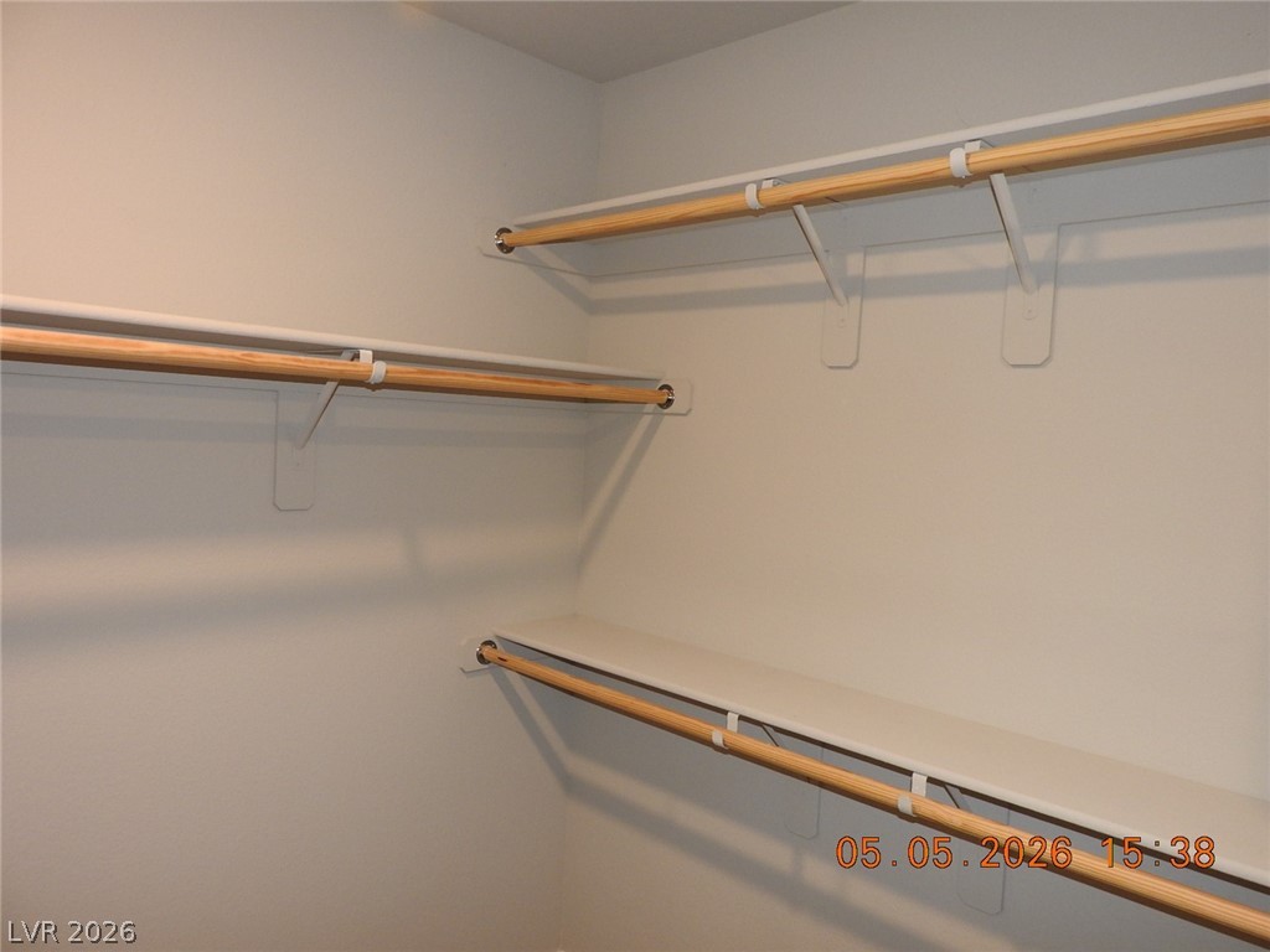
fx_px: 881
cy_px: 476
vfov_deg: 56.8
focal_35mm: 24
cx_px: 635
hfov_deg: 71.6
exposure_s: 1/30
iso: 200
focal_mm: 4.3
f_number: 3.3
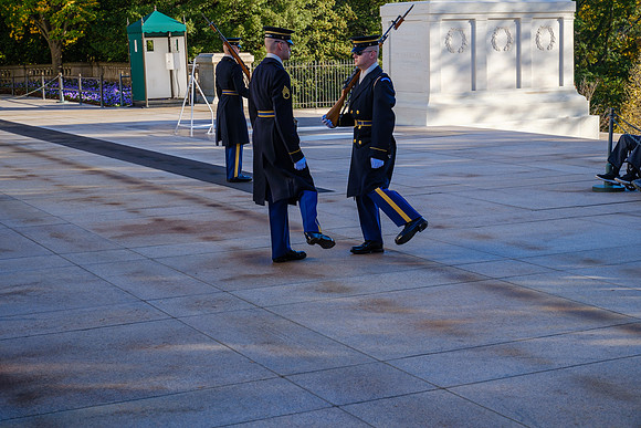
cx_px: 320
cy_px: 214
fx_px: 1104
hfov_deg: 32.4
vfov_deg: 21.9
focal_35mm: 62
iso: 160
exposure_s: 1/400
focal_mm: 41.2
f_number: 4.5
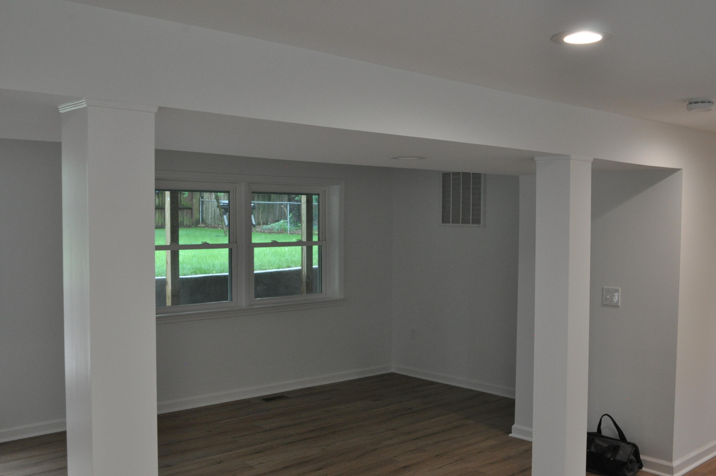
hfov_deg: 53.2
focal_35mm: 36
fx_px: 715
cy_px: 238
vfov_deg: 36.8
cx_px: 358
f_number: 10
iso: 800
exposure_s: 1/25
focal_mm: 24
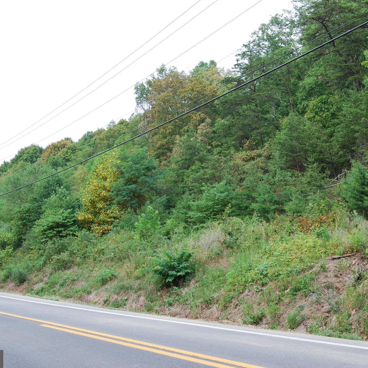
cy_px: 184
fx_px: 717
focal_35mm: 60
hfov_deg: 28.7
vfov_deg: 28.8
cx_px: 221
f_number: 9
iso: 200
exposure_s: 1/100
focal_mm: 31
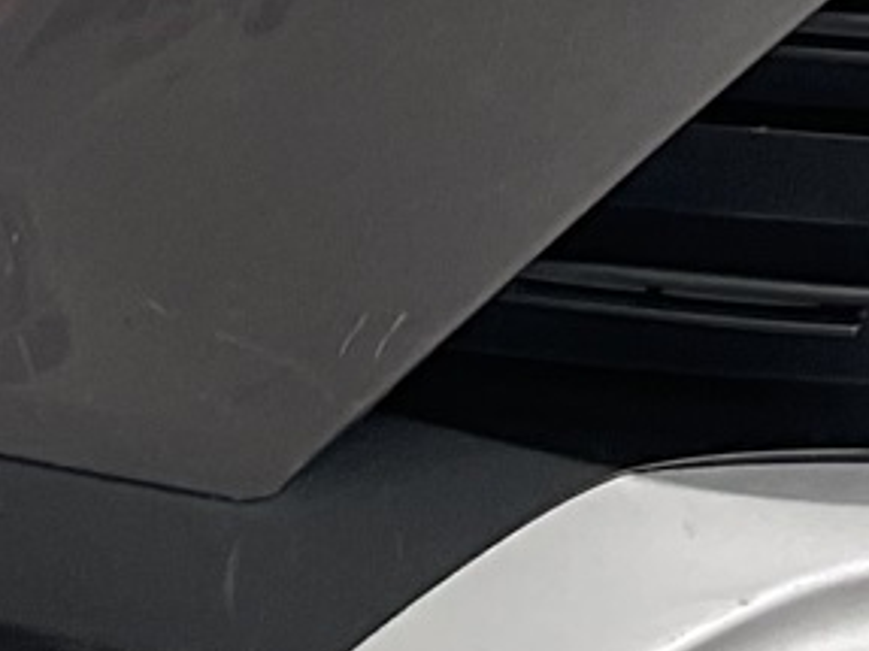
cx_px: 1402
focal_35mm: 204
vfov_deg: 6.8
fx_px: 5119
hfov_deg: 9.4
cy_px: -1060
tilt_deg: -8.6
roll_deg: -2.3
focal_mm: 3
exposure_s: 1/176
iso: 16
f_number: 1.8
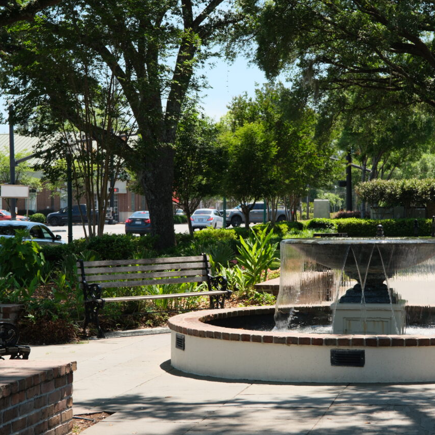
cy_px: 218
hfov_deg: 22.5
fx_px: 1095
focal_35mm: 77
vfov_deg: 22.5
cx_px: 236
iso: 125
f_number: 5.6
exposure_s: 1/160
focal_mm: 40
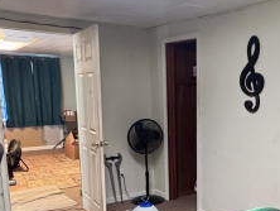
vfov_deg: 33.7
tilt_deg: -12.3
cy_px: 160
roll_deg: -0.8
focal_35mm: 42
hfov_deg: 43.6
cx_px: 204
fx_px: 340
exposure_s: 1/60
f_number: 2.2
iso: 400
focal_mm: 2.22
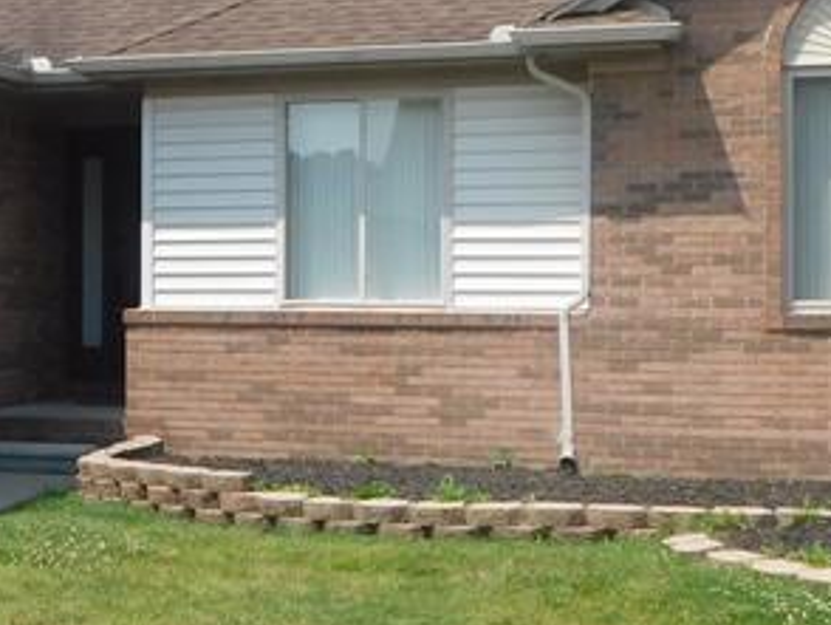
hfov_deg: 23.3
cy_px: 297
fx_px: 1922
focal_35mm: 80
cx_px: -8
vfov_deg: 18.5
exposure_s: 1/1250
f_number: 3
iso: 125
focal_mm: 4
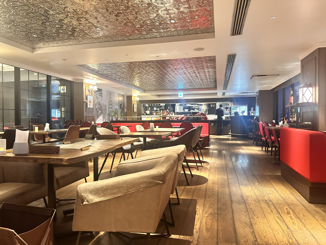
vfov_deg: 56.8
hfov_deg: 71.6
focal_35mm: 24
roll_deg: +0.7
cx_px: 163
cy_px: 122
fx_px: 226
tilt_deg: -0.6
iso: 640
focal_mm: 6.86
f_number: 1.78
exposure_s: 1/40
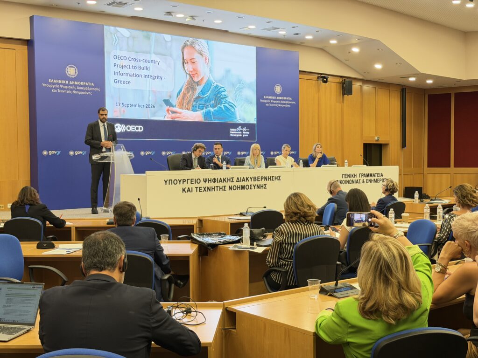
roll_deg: +0.7
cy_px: 179
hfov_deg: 39.7
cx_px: 239
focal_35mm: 48
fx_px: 663
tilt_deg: -2.3
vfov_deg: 30.3
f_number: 1.78
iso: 320
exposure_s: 1/120
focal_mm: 6.76
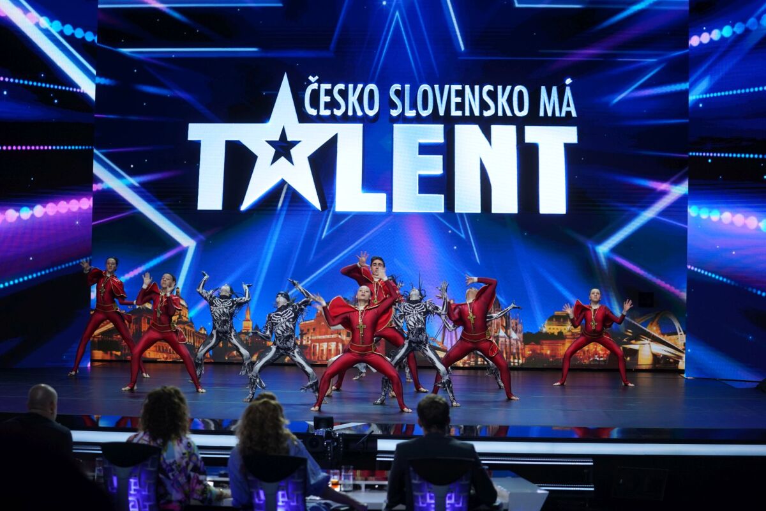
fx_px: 1489
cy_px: 256
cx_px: 383
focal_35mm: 70
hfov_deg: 28.8
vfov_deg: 19.5
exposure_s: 1/250
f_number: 2.8
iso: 2000
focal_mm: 70
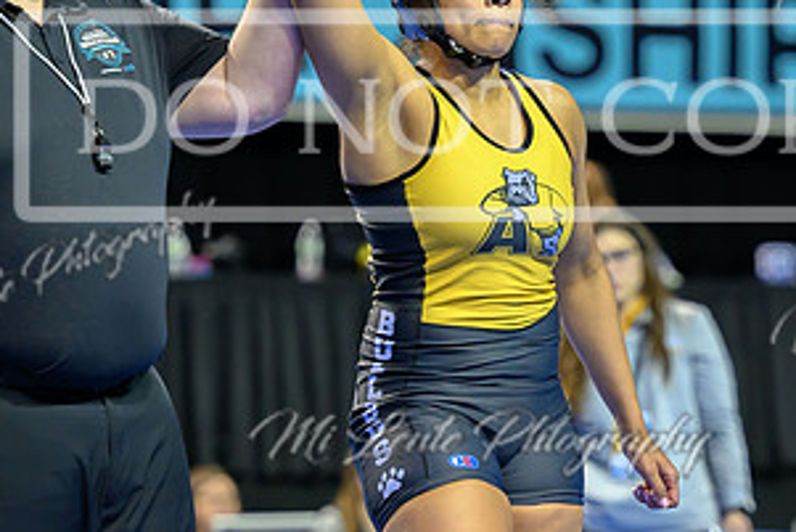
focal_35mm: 302
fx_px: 6680
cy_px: 176
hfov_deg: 6.8
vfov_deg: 4.6
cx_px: 456
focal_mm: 140
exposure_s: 1/800
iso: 3200
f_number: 3.2
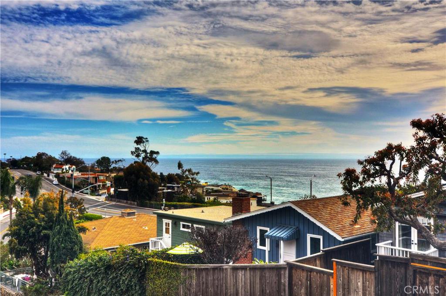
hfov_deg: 53.2
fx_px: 445
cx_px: 223
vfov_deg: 36.8
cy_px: 148
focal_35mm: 36
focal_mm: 24
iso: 200
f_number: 8
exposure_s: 1/1000
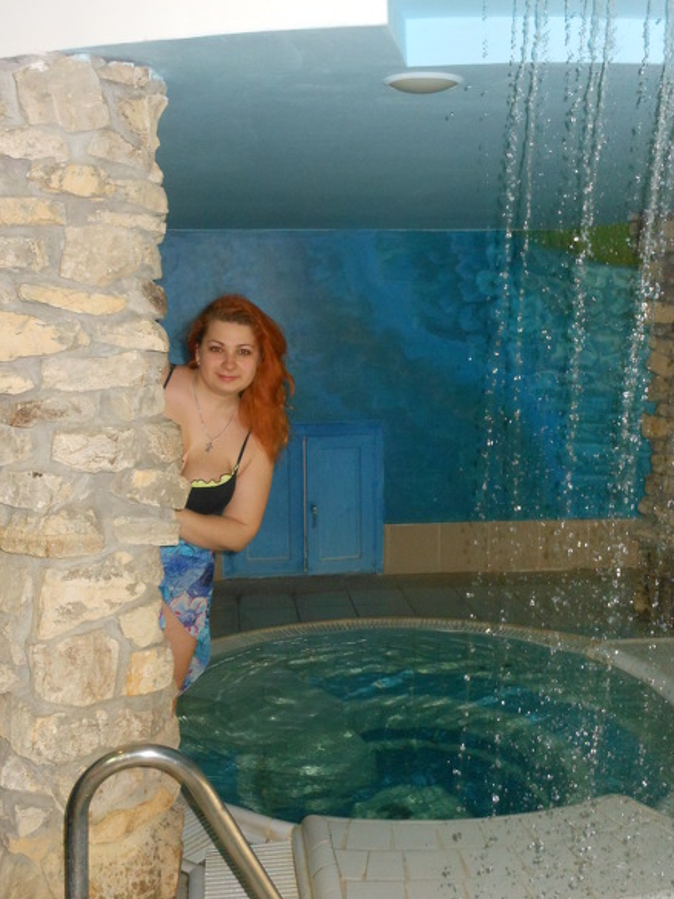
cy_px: 444
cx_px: 335
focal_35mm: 40
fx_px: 1038
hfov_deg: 36.0
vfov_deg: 46.8
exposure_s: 1/30
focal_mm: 6.9
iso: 400
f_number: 4.3
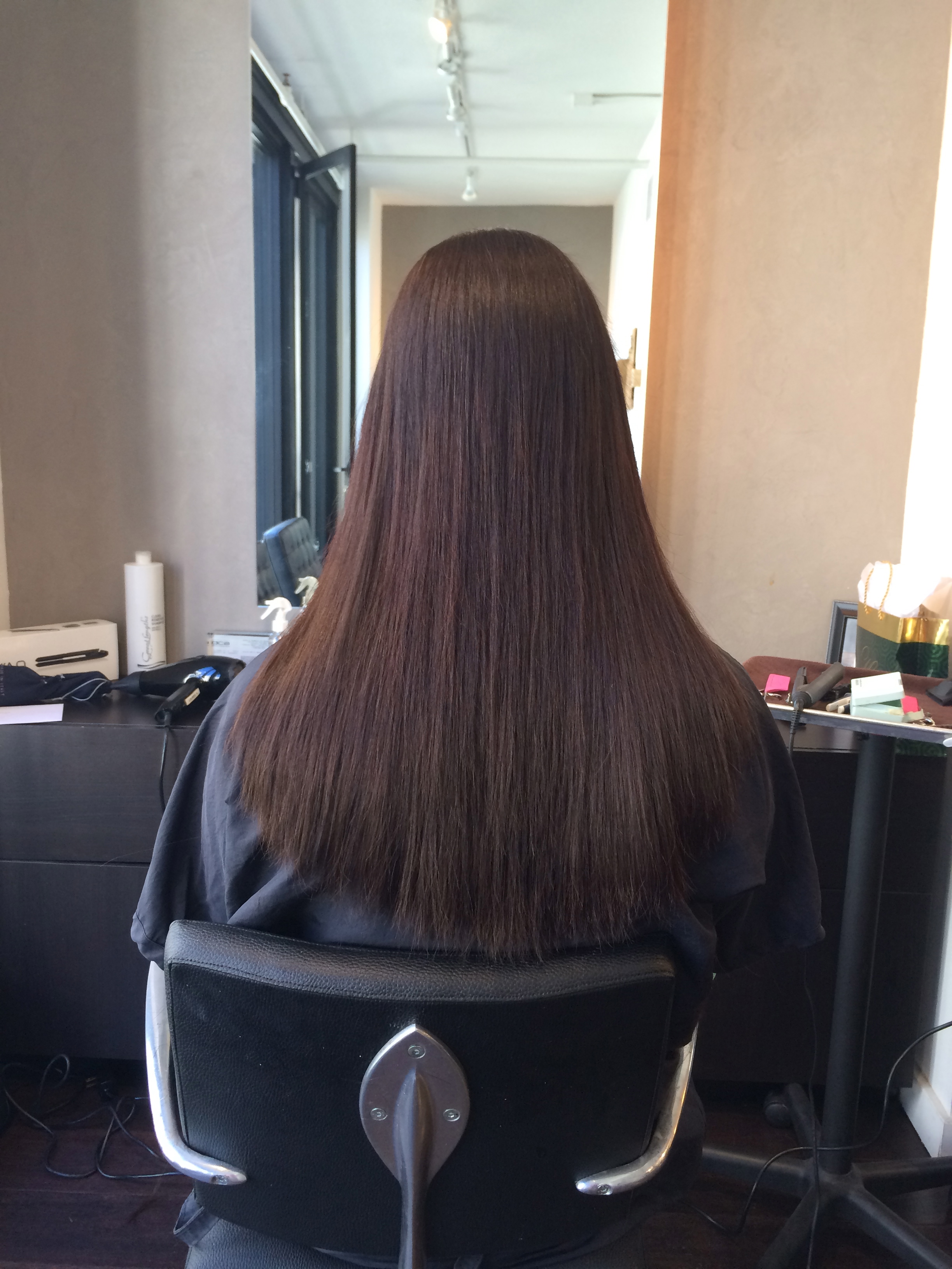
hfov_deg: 46.8
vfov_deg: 60.0
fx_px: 1100
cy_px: 634
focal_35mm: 30
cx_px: 476
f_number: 2.2
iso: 40
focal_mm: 4.12
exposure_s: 1/30
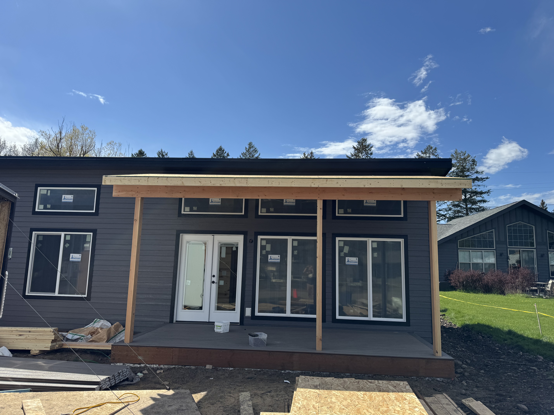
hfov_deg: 71.6
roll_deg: -1.4
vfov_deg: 56.8
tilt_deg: +7.8
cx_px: 277
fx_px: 384
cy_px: 208
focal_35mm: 24
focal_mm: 6.76
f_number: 1.78
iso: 80
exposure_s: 1/5348
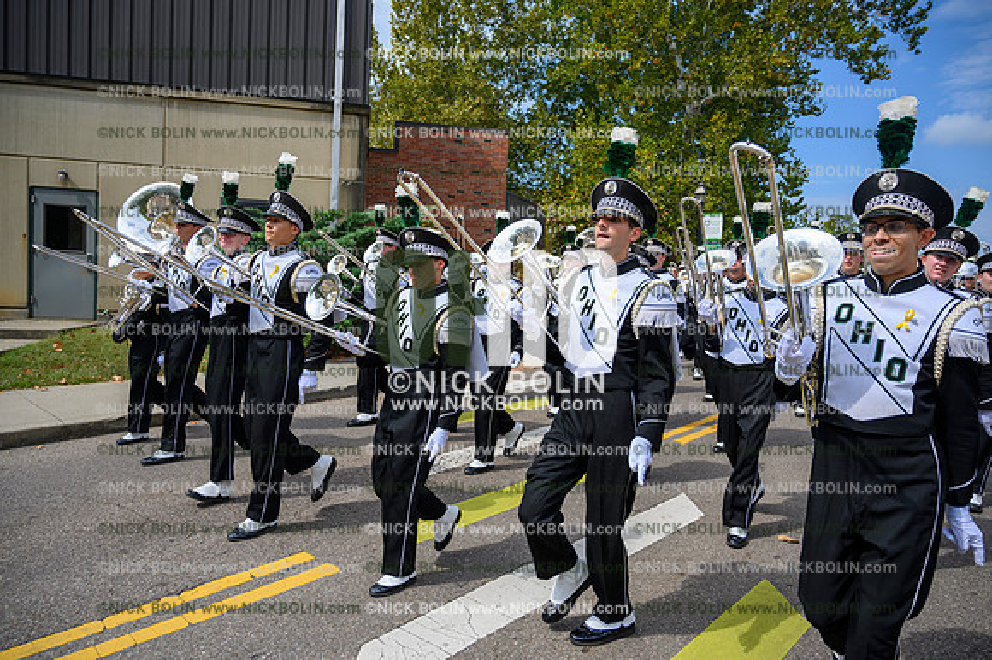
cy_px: 330
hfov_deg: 73.8
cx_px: 496
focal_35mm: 24
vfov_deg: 53.1
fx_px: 661
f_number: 4
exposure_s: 1/1250
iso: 100
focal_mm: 24
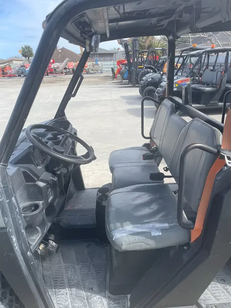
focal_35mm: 26
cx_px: 116
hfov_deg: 53.1
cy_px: 154
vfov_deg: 67.3
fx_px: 231
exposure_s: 1/1742
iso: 32
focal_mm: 4.2
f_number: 1.6
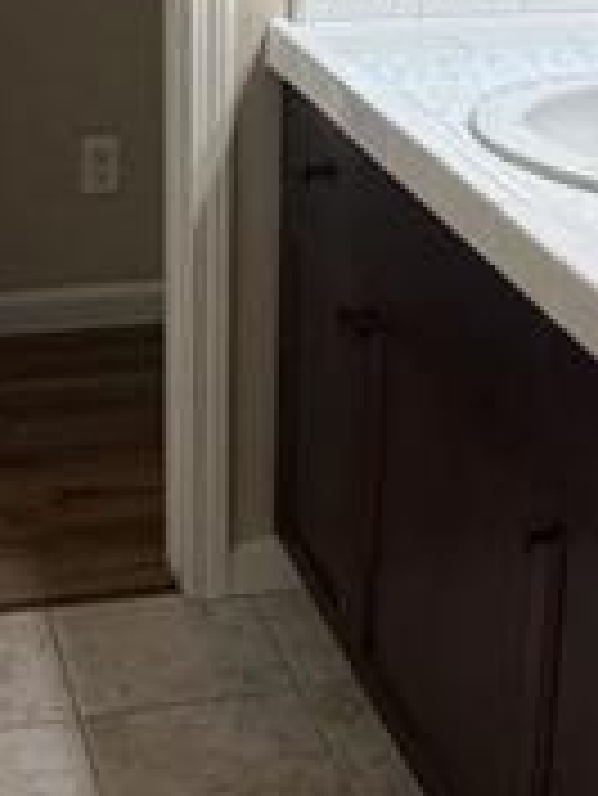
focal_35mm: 81
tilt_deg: -20.4
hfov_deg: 18.2
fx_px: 1863
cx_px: 315
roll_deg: -2.9
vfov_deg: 24.0
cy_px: 301
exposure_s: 1/120
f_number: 2.2
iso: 250
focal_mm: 2.22
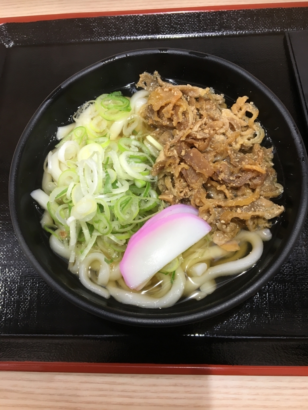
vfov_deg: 61.7
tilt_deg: -70.0
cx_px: 154
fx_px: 344
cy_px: 205
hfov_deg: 48.2
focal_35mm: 29
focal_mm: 4.15
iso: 50
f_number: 2.2
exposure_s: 1/30
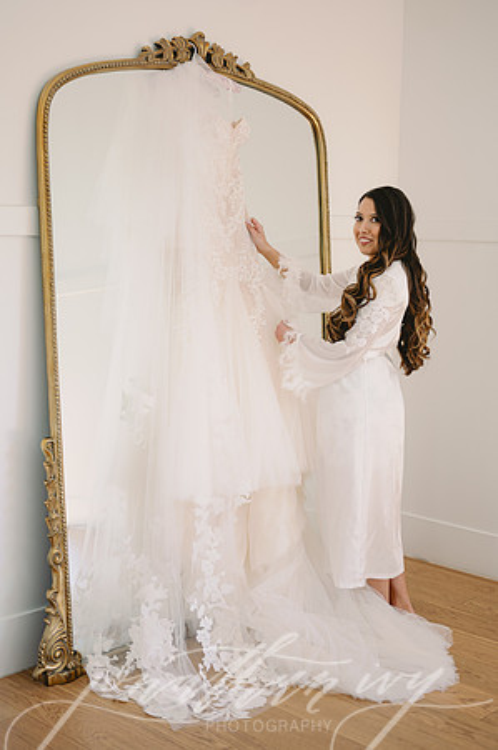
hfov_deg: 26.9
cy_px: 375
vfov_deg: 39.6
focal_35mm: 50
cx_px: 249
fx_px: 1040
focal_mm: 50
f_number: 1.8
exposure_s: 1/125
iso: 125
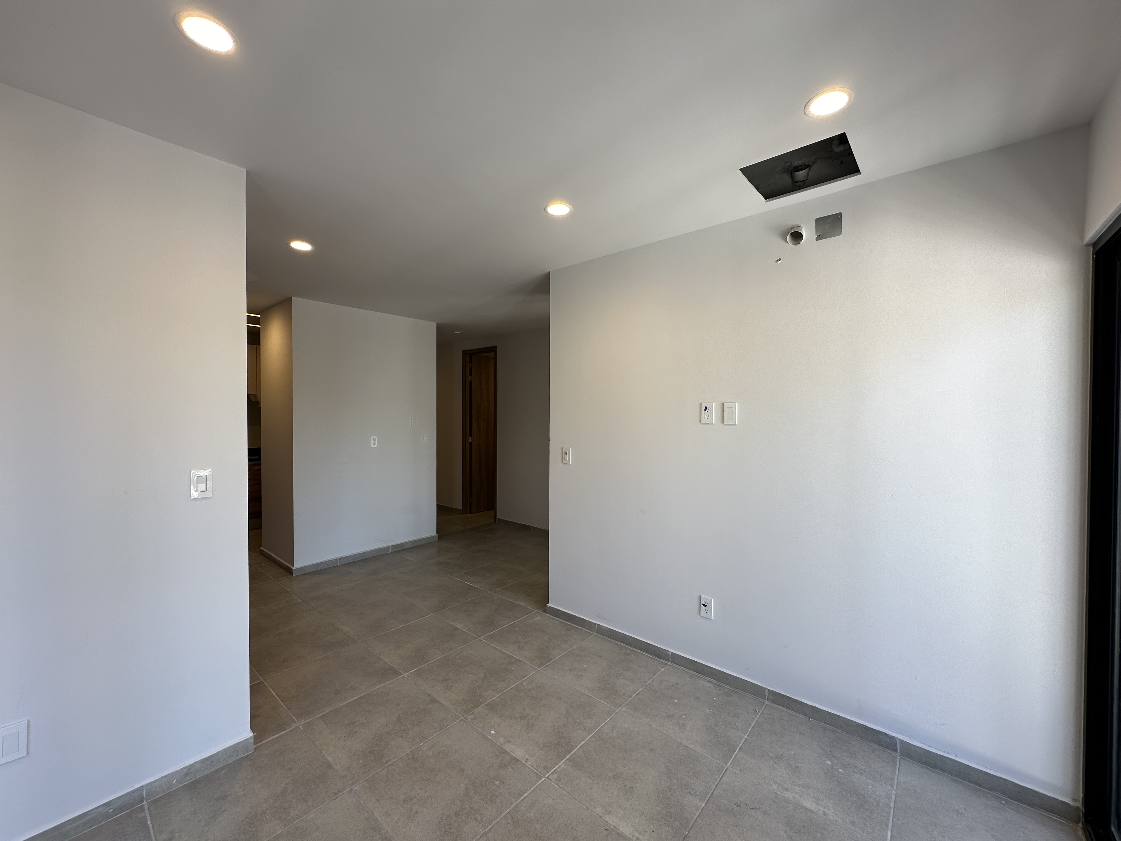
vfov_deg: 85.7
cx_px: 560
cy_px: 420
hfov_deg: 102.1
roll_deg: -0.4
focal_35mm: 14
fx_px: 453
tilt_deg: -0.8
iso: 50
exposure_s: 1/120
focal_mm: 2.22
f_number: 2.2
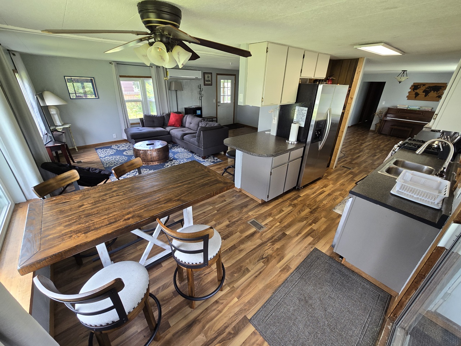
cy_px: 173
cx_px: 230
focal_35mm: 13
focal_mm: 2.2
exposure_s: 1/60
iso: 80
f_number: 2.2
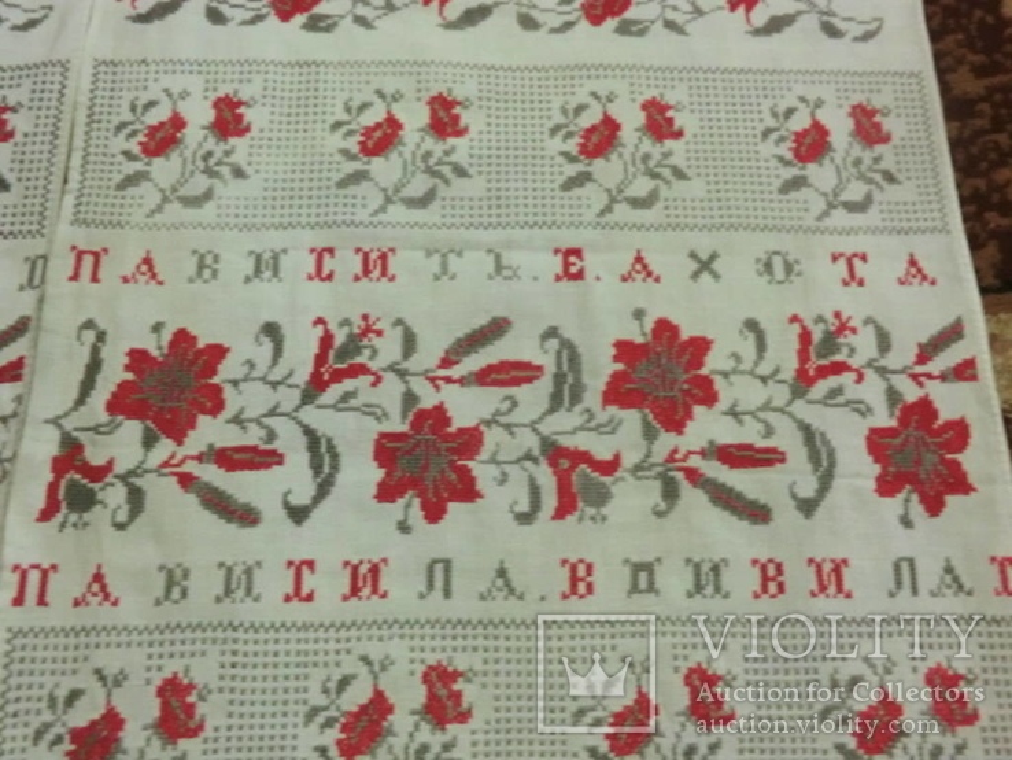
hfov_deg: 46.8
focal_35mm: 40
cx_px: 506
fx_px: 1170
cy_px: 380
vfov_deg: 36.0
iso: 800
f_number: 3.8
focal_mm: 7.1
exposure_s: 1/13
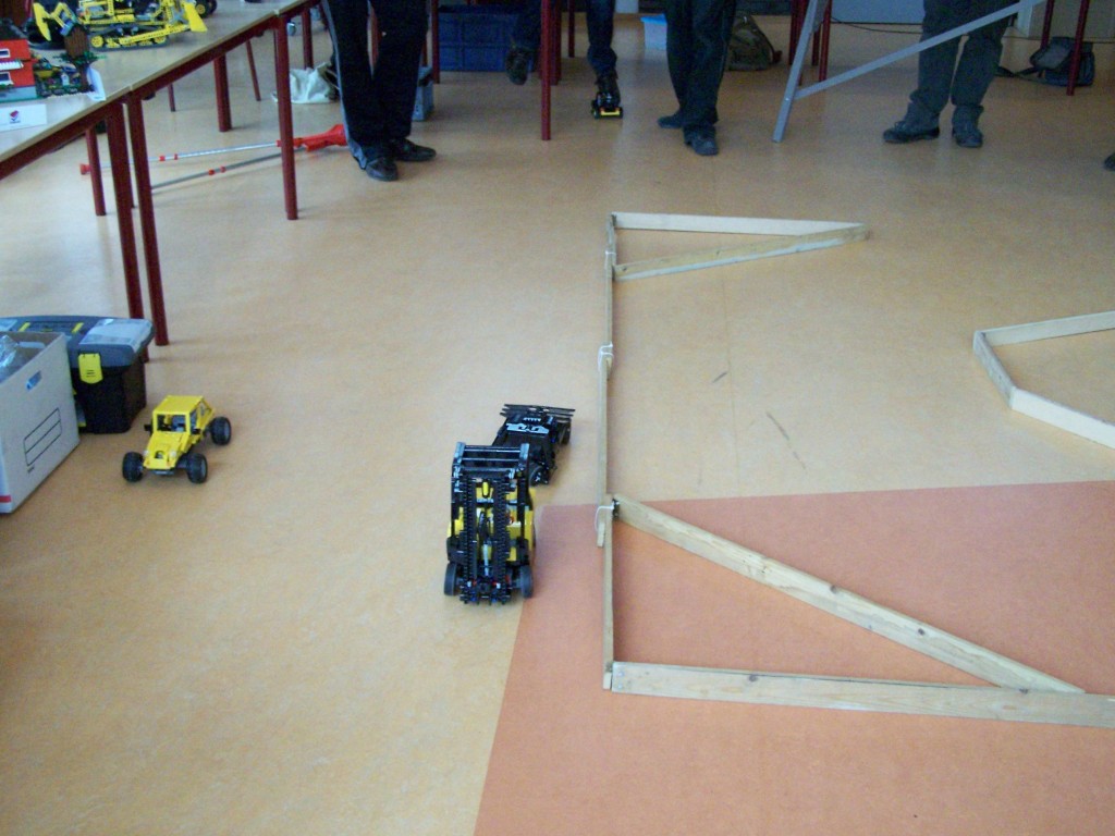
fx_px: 1385
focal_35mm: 43
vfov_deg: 33.6
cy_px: 418
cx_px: 558
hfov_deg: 43.9
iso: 400
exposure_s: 1/500
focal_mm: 7.1
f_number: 2.9
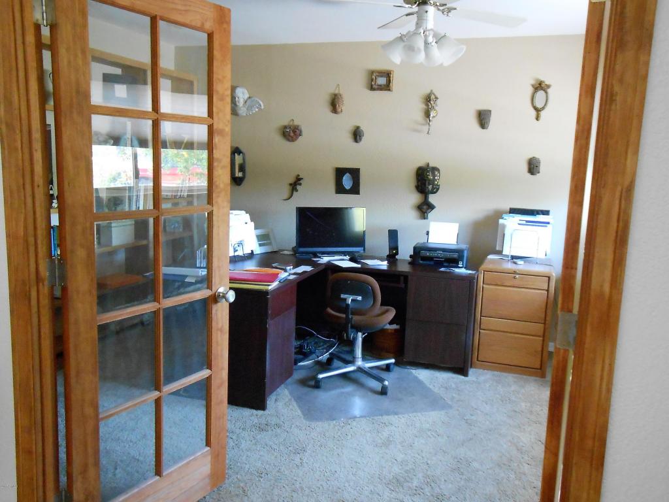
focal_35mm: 30
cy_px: 251
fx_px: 580
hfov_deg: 60.0
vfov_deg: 46.8
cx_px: 334
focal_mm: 5.3
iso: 800
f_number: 3.8
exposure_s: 1/15
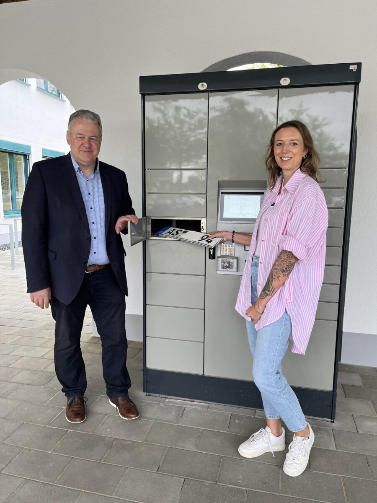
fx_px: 378
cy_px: 252
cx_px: 188
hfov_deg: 53.1
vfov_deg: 67.3
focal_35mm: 26
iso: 80
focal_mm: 5.1
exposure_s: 1/122
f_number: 1.6
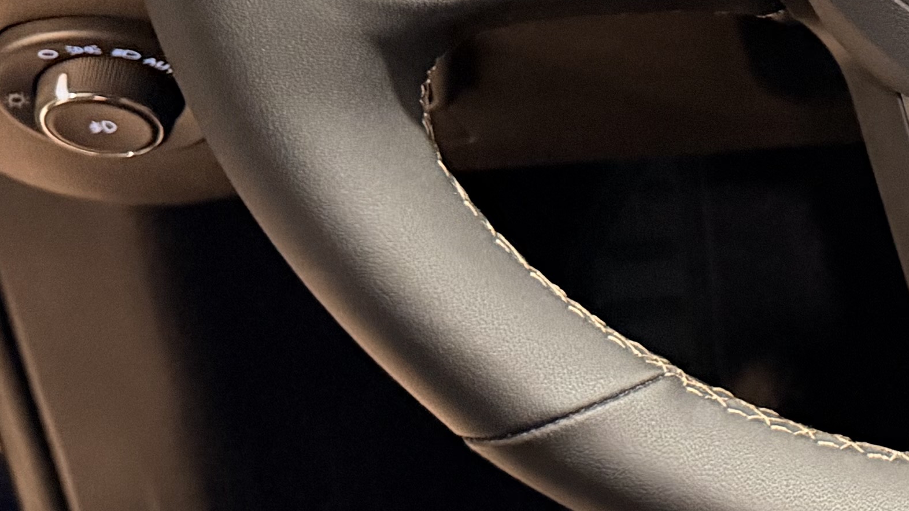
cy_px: -73
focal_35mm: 95
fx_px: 2290
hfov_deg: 18.8
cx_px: 1494
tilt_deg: -34.3
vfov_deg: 12.5
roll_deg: -4.5
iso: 800
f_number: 1.78
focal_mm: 6.76
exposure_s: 1/40
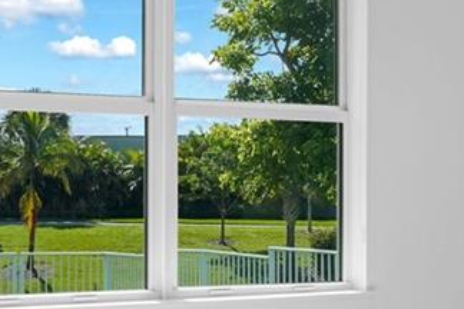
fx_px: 1018
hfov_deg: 25.6
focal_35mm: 79
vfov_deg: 17.3
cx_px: 160
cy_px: 183
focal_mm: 16
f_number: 8
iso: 250
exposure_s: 1/100
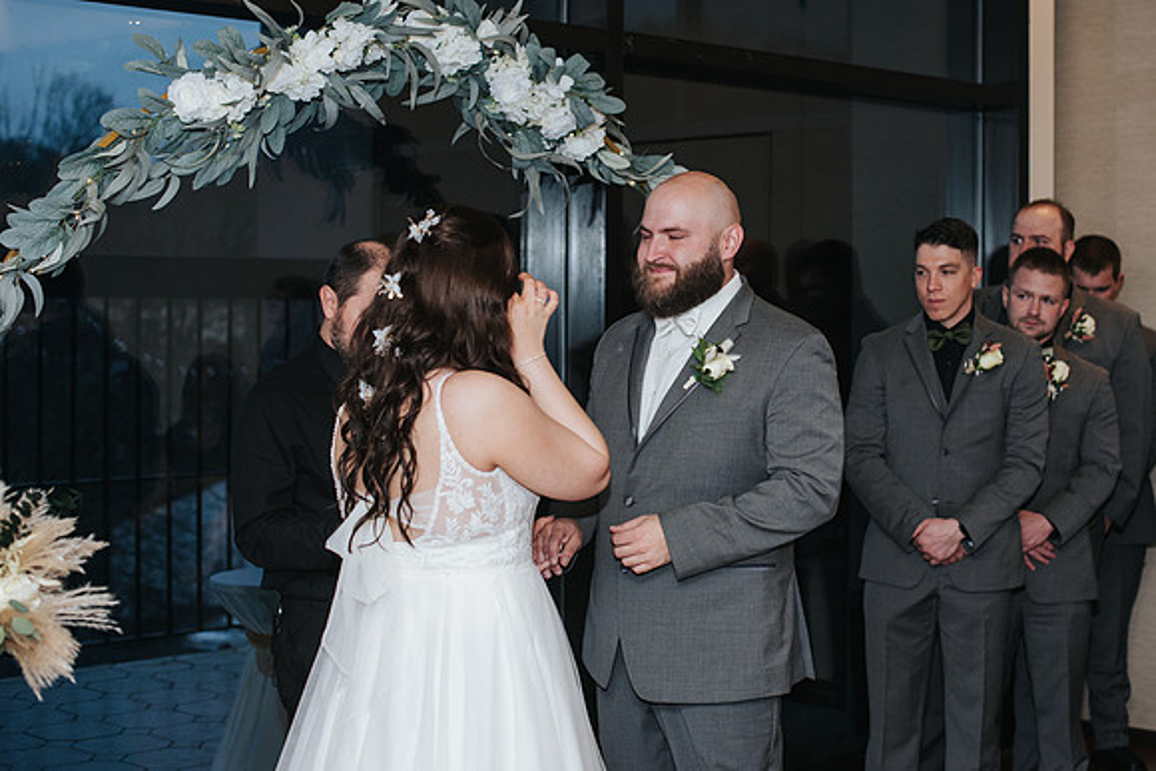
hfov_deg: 32.3
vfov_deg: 21.9
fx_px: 1991
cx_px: 699
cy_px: 305
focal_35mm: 62
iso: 800
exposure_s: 1/200
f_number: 3.2
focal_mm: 50
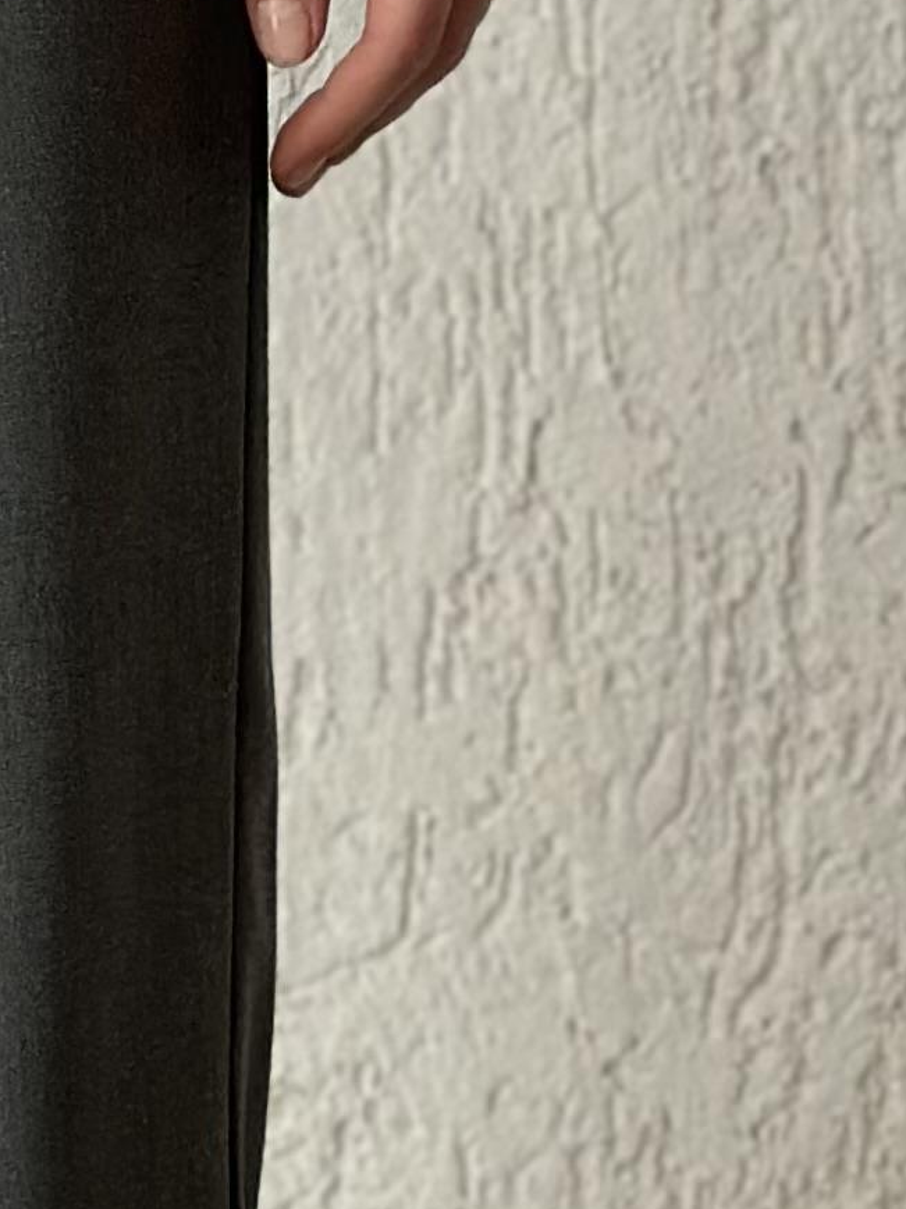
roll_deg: -0.1
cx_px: -480
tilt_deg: -0.5
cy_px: 715
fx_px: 7782
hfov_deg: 6.6
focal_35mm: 223
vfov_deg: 8.9
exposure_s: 1/117
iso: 125
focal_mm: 6.86
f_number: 1.78
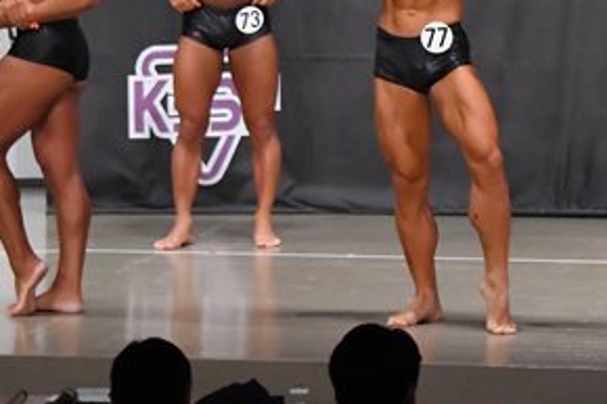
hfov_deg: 6.6
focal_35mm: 313
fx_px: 5274
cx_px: 692
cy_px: 23
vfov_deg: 4.4
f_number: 5.6
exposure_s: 1/400
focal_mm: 78
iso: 6400
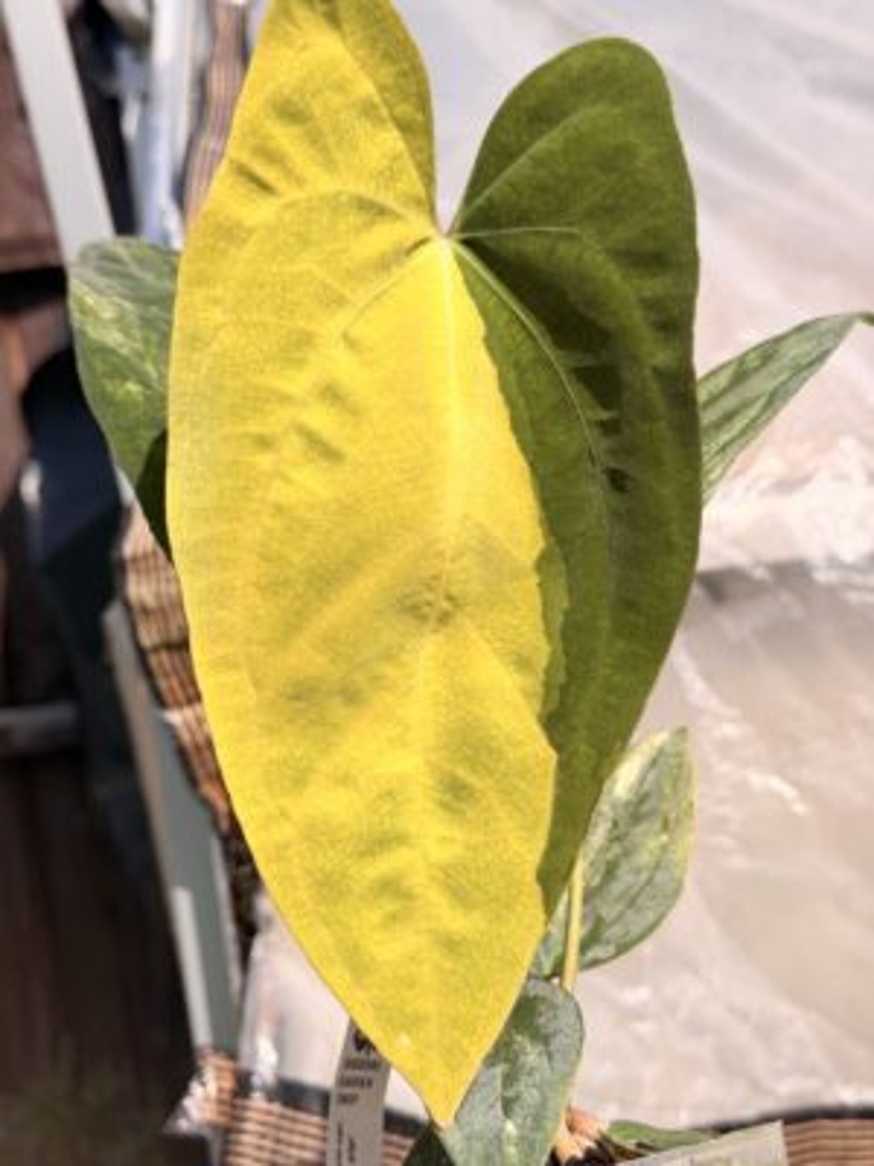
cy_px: 583
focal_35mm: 48
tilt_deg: -13.4
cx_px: 437
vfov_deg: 39.7
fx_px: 1616
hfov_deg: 30.3
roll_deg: +5.5
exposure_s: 1/3096
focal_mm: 6.76
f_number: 1.78
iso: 64
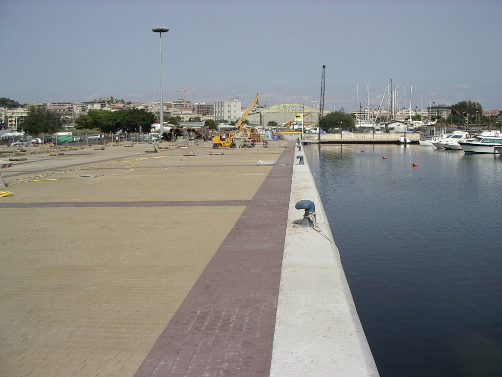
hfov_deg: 49.0
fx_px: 551
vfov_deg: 37.7
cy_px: 188
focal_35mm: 38
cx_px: 251
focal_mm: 5.8
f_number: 4.8
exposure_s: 1/640
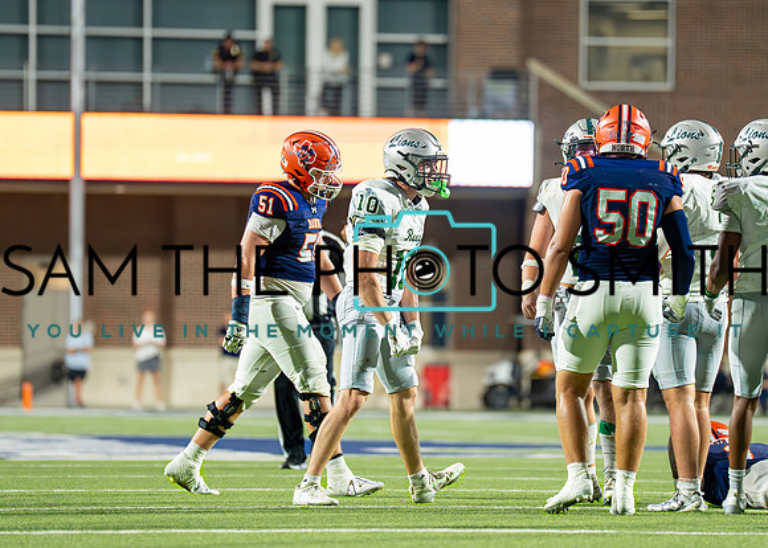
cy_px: 230
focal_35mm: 316
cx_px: 411
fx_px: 6884
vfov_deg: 4.6
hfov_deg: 6.4
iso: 3200
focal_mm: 200
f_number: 2.8
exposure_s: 1/1250
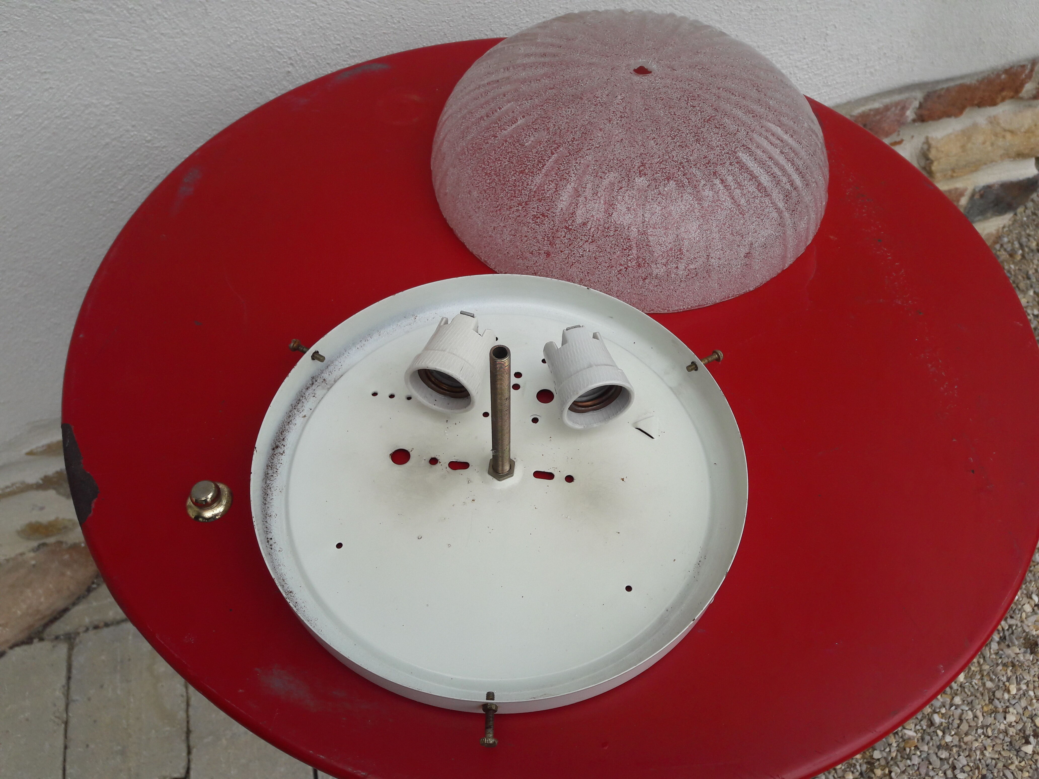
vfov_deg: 49.7
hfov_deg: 63.4
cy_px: 390
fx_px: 840
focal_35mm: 28
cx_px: 520
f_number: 1.9
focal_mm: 3.7
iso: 40
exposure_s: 1/951
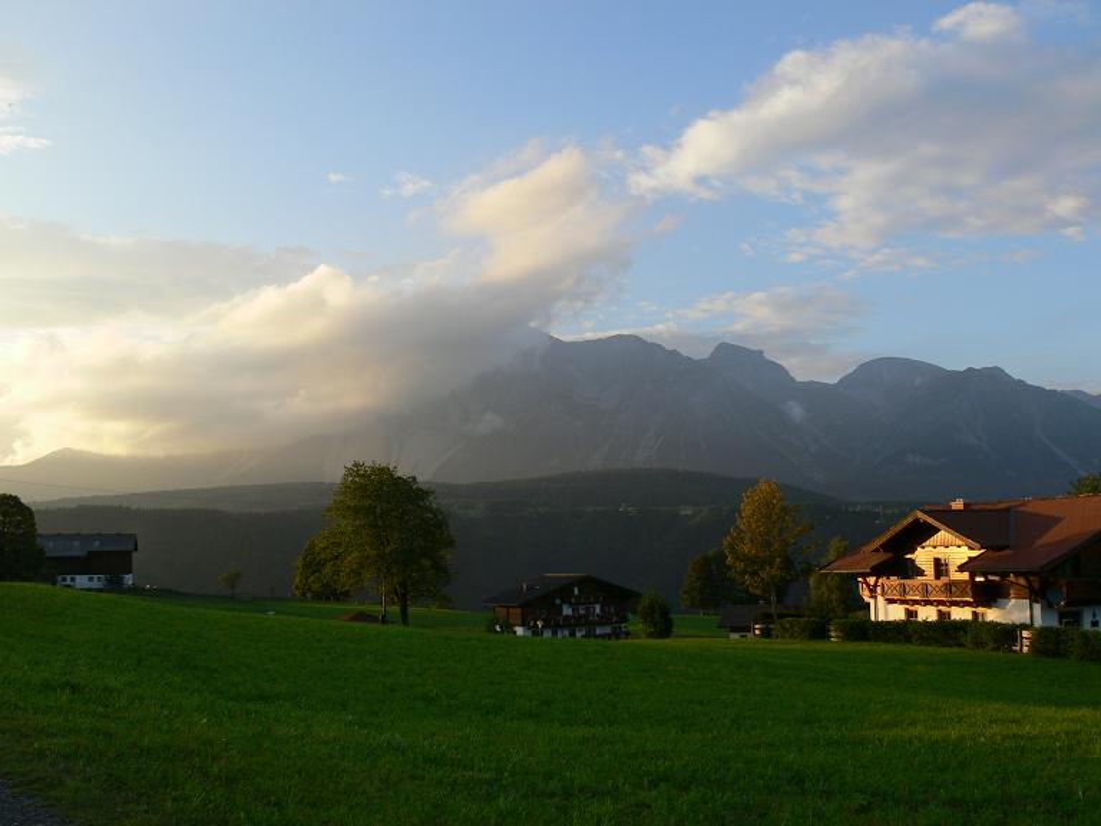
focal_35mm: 35
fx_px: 1113
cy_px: 413
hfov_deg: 52.6
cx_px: 550
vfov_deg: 40.7
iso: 100
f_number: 5.6
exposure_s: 1/160
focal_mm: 7.4
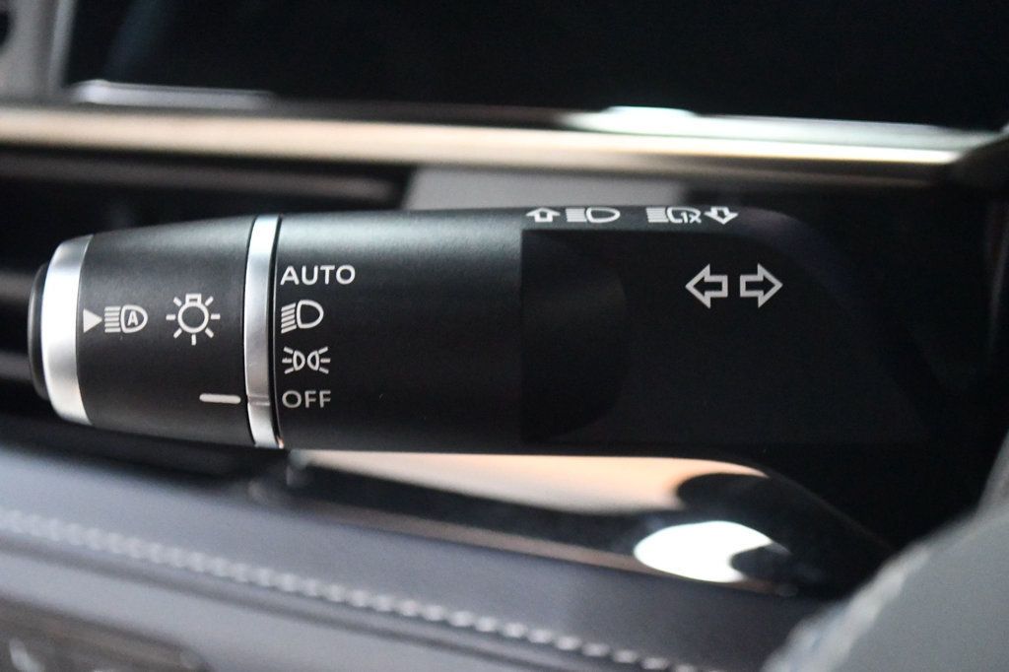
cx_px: 504
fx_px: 1877
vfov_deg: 20.3
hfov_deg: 30.1
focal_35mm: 67
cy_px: 336
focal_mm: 45
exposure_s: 1/60
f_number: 5.3
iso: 12800
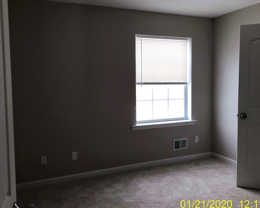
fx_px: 231
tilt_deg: -3.6
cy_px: 104
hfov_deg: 58.8
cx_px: 125
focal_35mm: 30
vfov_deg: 48.5
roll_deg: -0.3
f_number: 1.8
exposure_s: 1/120
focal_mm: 3.99
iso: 32
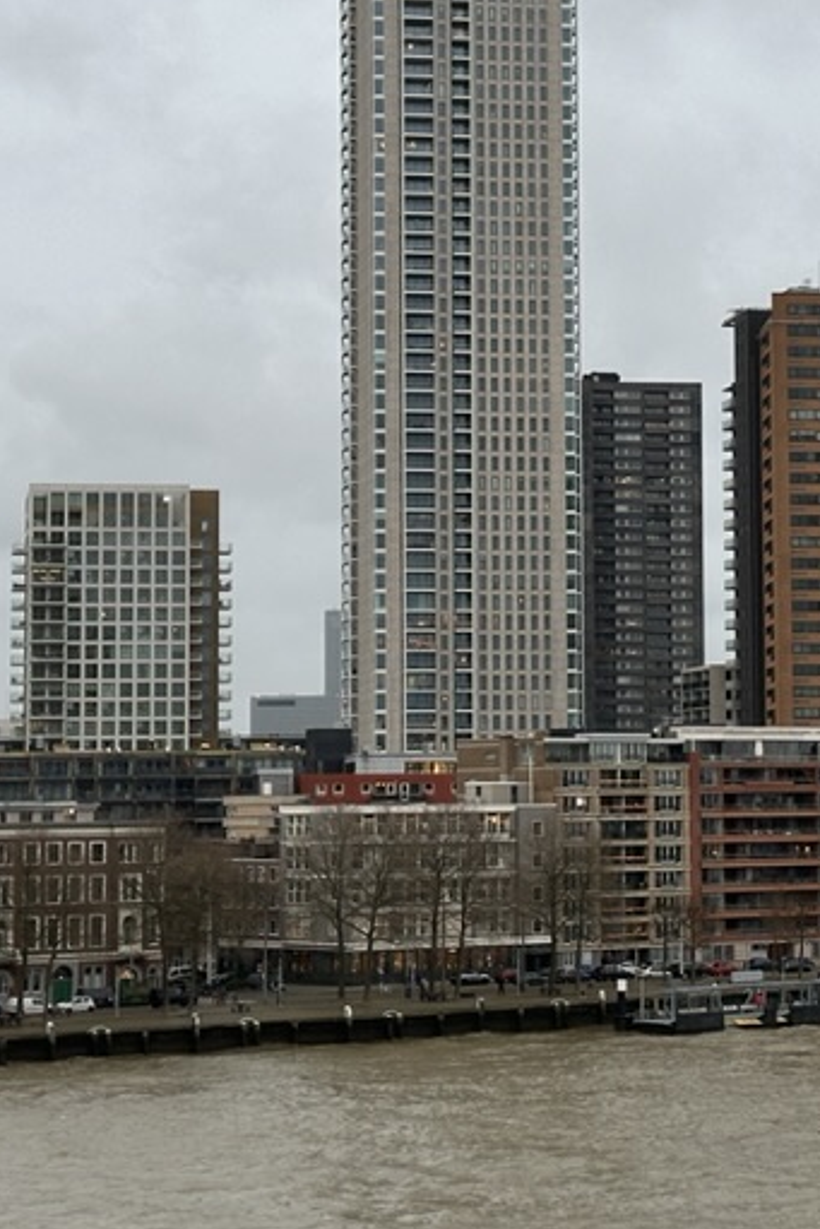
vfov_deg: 20.4
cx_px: 606
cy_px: 440
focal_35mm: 100
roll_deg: -0.1
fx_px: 3414
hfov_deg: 13.7
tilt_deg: +6.2
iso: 64
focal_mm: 6.86
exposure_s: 1/121
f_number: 1.78
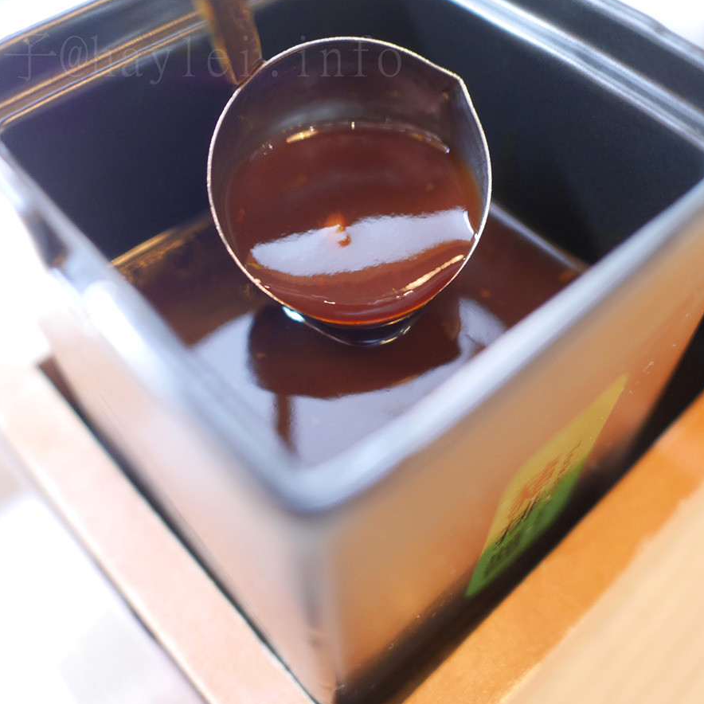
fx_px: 828
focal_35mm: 36
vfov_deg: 46.0
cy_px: 353
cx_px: 386
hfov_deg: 46.0
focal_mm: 15
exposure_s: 1/60
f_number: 1.7
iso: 800
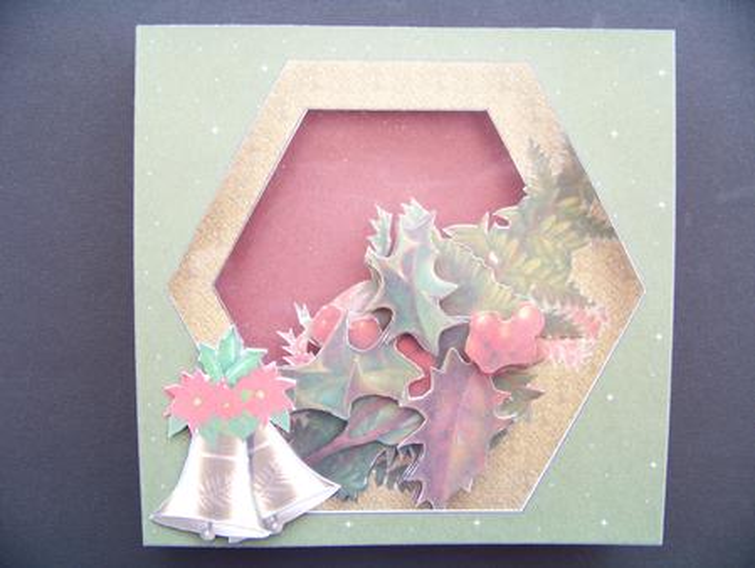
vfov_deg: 39.7
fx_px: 786
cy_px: 284
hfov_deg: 51.3
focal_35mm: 36
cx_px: 378
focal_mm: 5.85
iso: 161
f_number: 2.8
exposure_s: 1/30
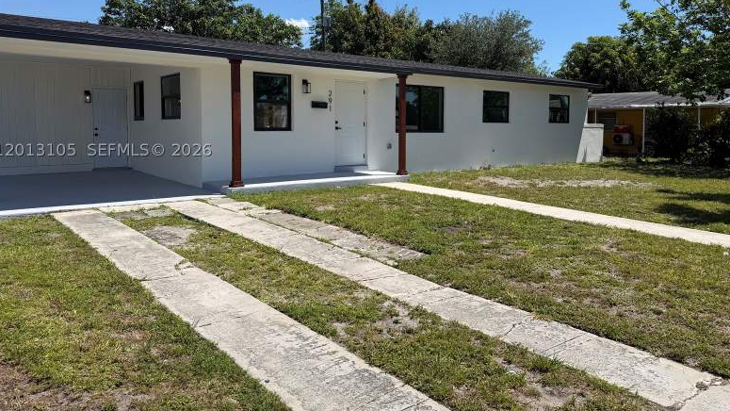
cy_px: 150
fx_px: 523
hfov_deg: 69.8
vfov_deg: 42.5
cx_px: 356
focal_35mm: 27
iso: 80
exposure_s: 1/5319
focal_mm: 6.76
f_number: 1.78
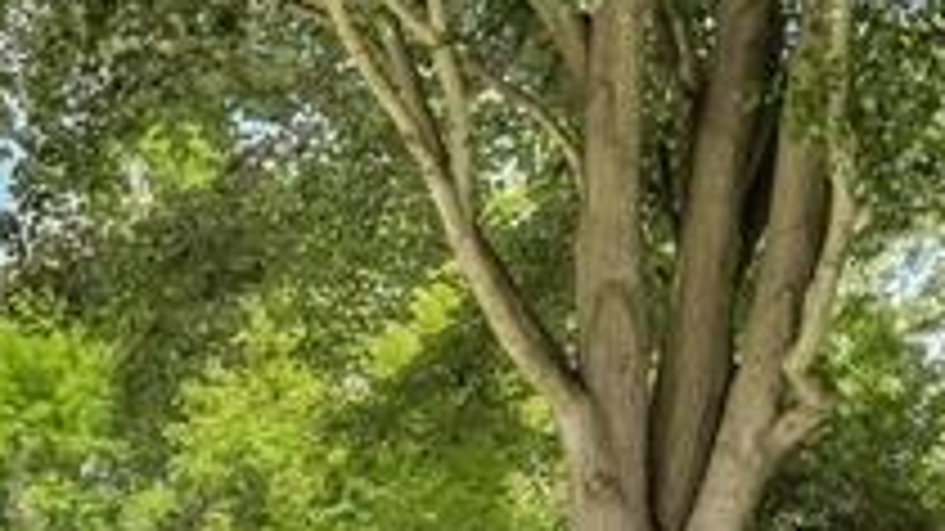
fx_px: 1804
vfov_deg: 15.3
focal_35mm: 72
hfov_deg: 29.2
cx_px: 594
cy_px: 819
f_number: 5.6
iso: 200
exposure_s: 1/160
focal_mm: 16
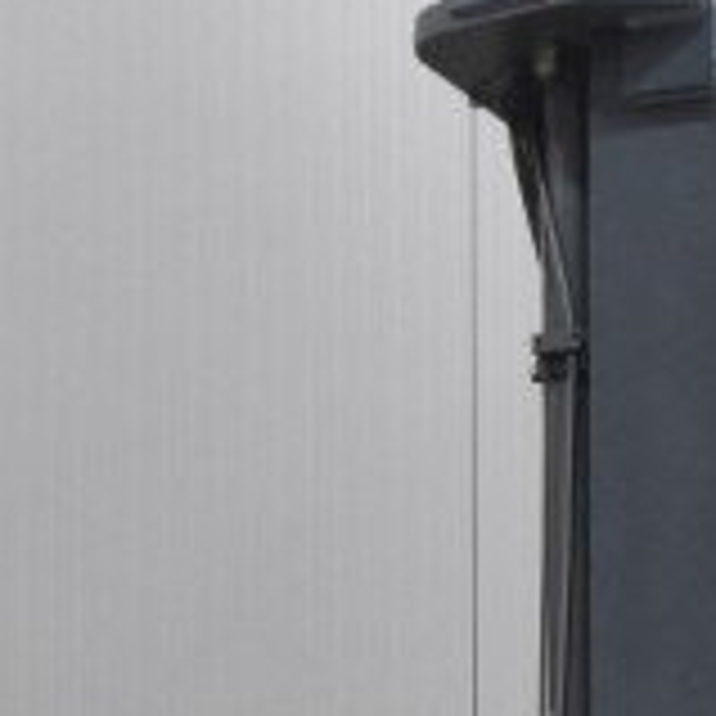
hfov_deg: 9.1
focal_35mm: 192
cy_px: 1342
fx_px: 4493
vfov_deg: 8.7
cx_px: 662
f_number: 5
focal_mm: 20
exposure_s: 1/30
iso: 1600
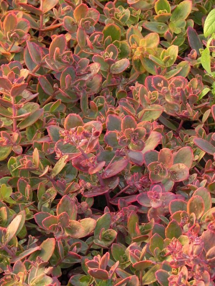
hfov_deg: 7.0
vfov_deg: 9.3
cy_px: 143
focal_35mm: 212
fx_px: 1756
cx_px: 108
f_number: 5
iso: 160
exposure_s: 1/30
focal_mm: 37.7
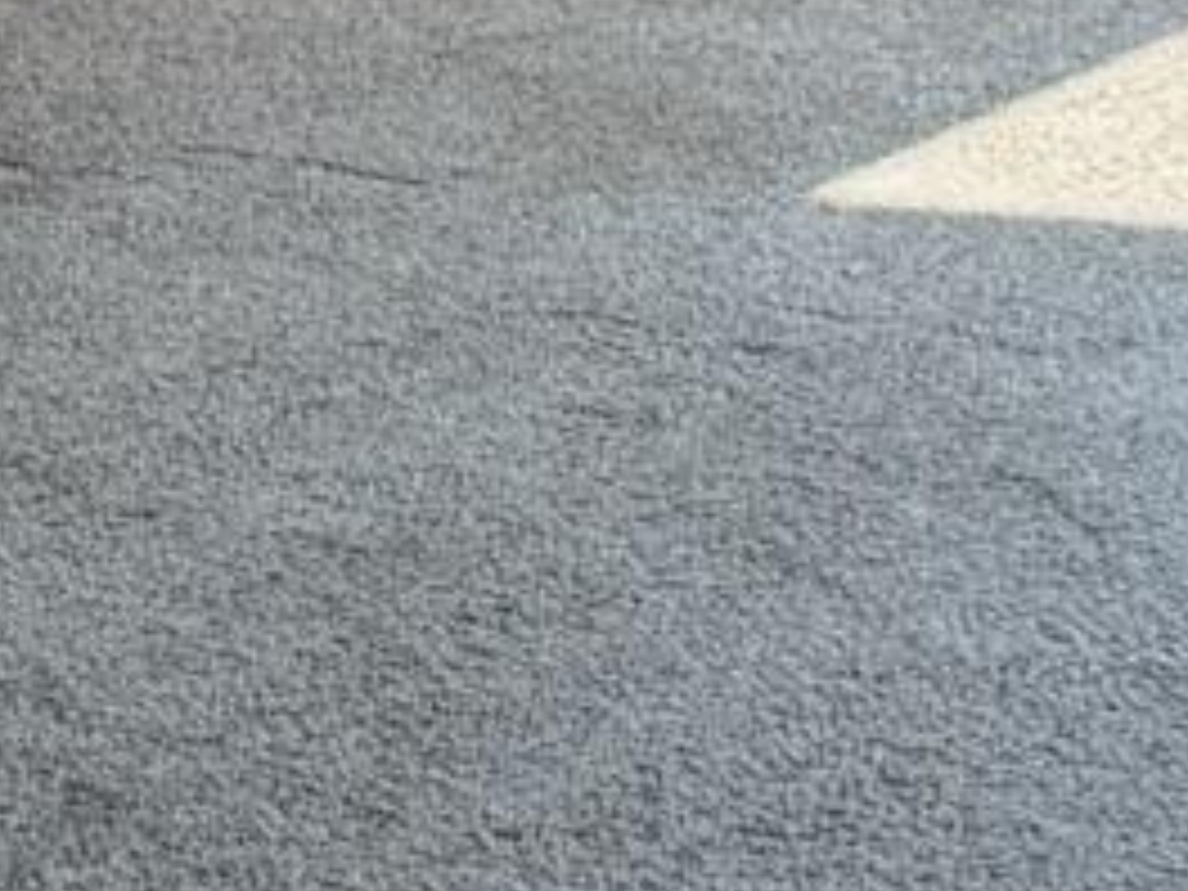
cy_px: -1278
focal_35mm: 186
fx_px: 6383
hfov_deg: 10.6
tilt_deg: -4.9
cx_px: 414
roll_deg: -0.4
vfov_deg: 7.4
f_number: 1.78
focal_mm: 6.76
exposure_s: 1/385
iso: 100
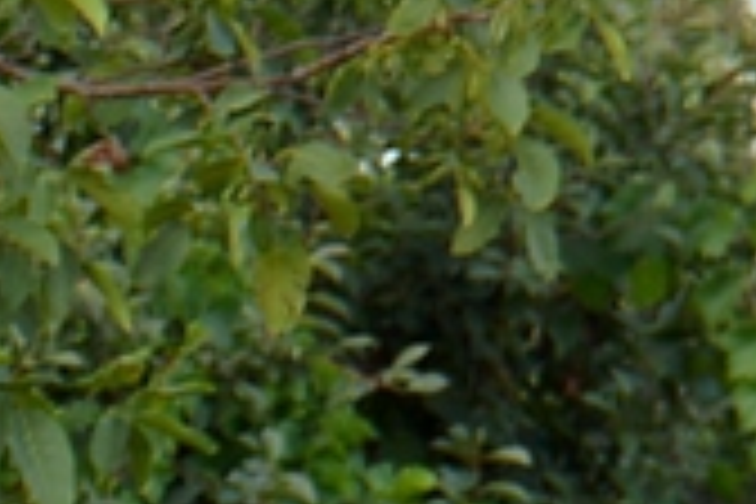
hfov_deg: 2.5
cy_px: 1516
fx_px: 16895
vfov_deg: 1.7
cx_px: -1078
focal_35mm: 805
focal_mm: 75
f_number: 6.3
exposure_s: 1/160
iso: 200
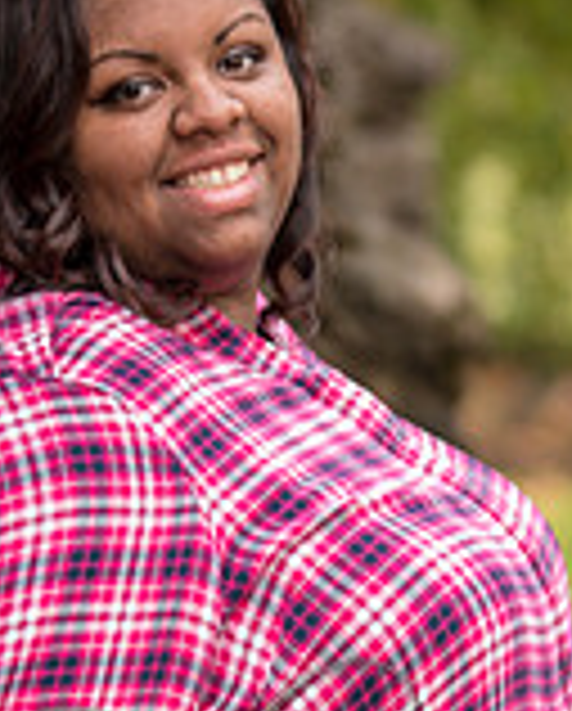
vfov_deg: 7.1
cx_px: 189
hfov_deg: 5.7
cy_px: 680
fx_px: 5739
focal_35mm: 272
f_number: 2.8
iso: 200
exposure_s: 1/50
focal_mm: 102
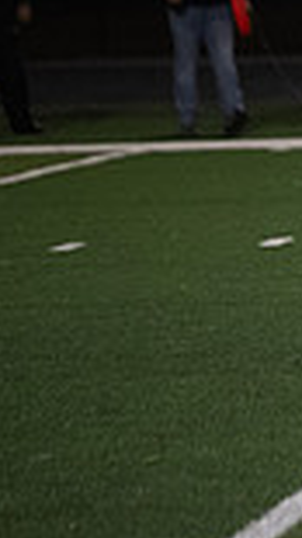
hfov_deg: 2.2
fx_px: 7814
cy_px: -2
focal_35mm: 548
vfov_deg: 3.9
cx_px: 937
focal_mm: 140
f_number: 2.8
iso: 4000
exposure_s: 1/1000
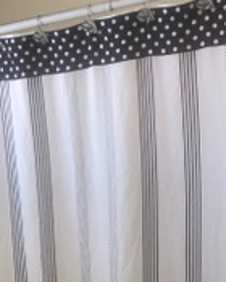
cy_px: 329
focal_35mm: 75
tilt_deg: -10.2
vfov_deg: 23.4
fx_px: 627
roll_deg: +4.4
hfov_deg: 20.4
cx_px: 77
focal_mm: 4
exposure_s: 1/30
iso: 32
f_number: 1.8
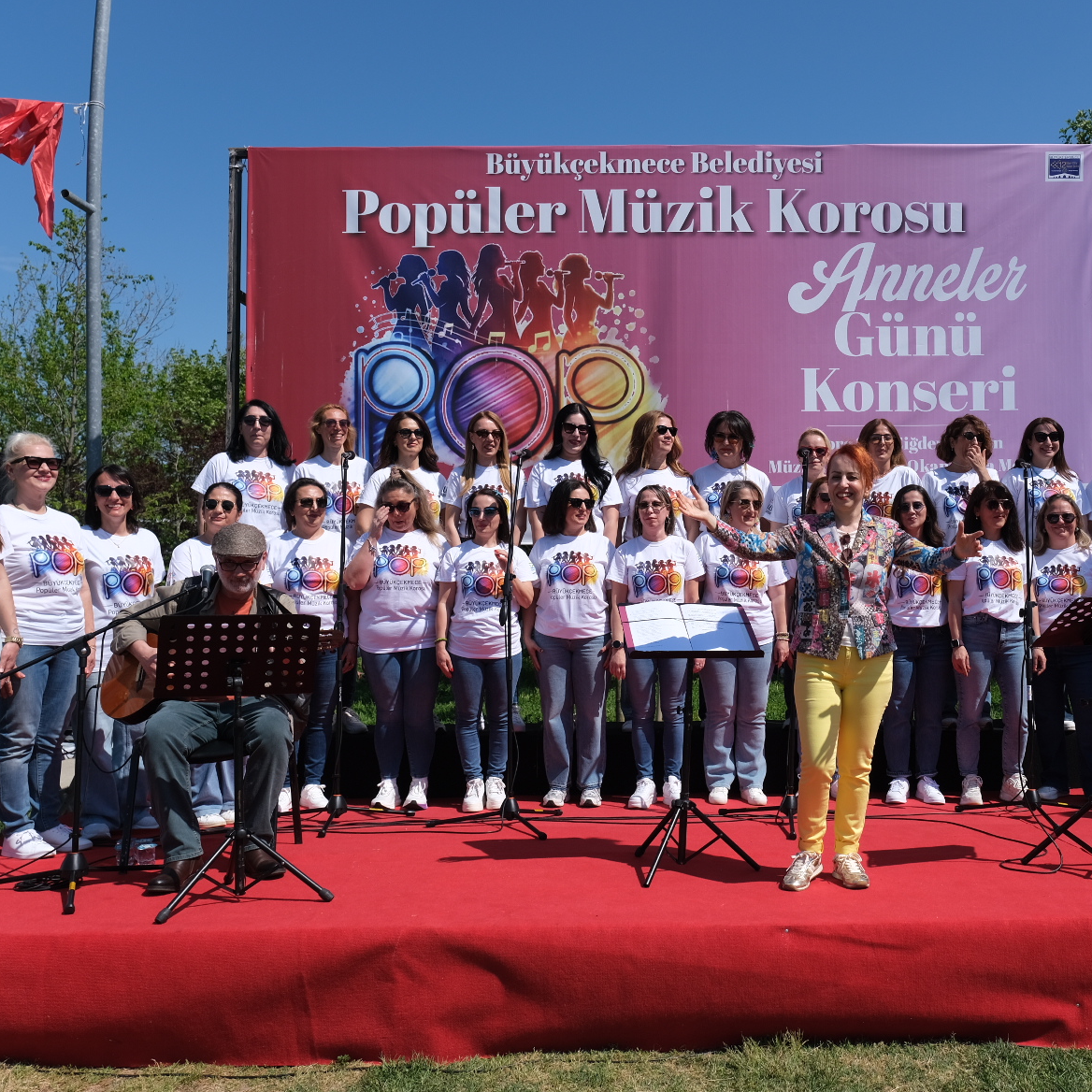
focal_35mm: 31
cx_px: 715
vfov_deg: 52.5
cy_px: 540
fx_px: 1106
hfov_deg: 51.7
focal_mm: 16
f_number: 4.5
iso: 160
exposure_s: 1/1500
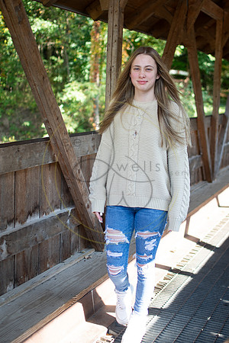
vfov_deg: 38.2
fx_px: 496
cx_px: 114
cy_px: 172
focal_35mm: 52
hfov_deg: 26.0
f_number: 2.5
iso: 100
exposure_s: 1/200
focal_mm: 35
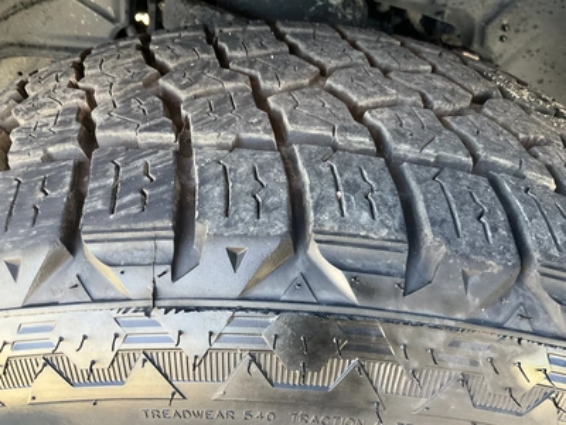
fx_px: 474
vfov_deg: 48.2
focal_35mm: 29
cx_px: 283
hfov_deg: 61.7
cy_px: 212
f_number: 1.8
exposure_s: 1/60
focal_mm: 3
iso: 80
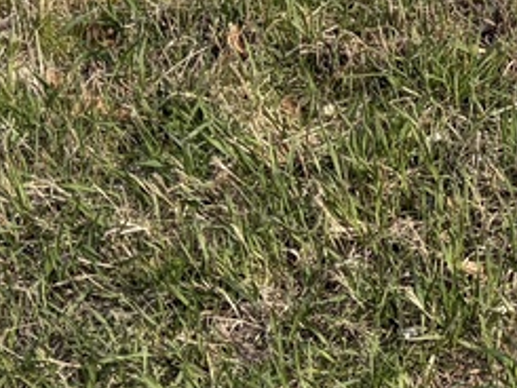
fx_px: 2286
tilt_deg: -13.7
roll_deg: +3.6
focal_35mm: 153
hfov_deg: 12.4
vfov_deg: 9.1
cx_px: 722
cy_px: -390
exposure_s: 1/3125
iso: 50
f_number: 1.6
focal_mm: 5.96
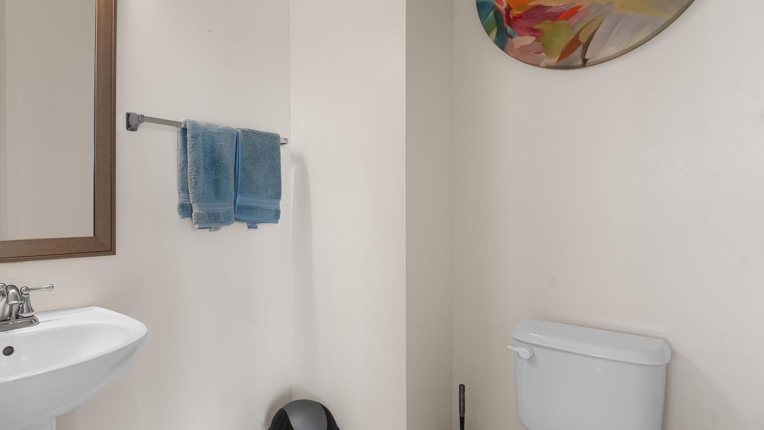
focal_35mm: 20
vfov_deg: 55.8
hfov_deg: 85.6
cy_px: 237
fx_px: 405
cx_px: 309
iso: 200
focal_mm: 16
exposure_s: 1/4
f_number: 8
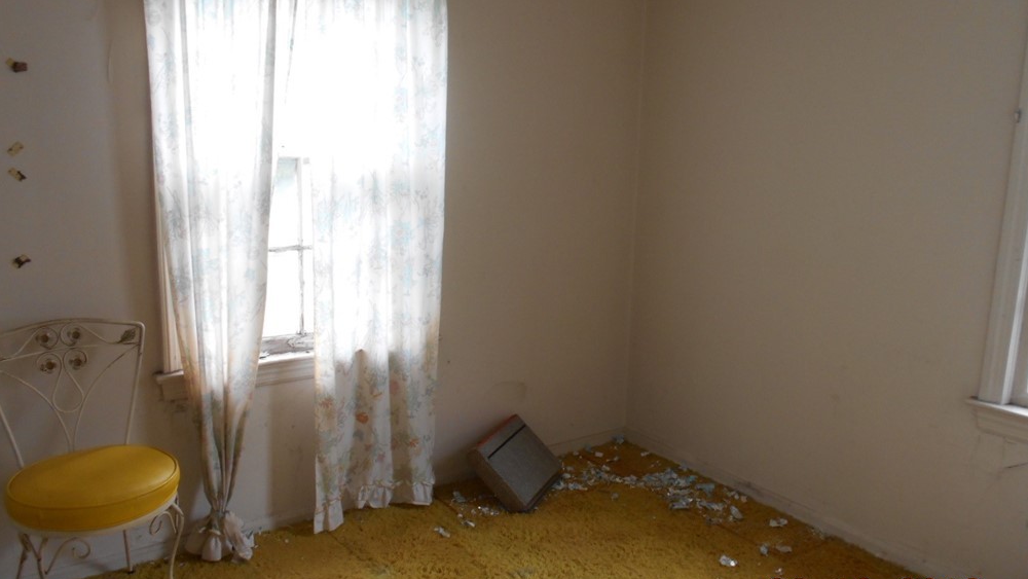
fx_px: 791
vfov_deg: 40.2
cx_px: 509
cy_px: 279
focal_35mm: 29
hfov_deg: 66.1
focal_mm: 4.6
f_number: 3.2
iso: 160
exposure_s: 1/30
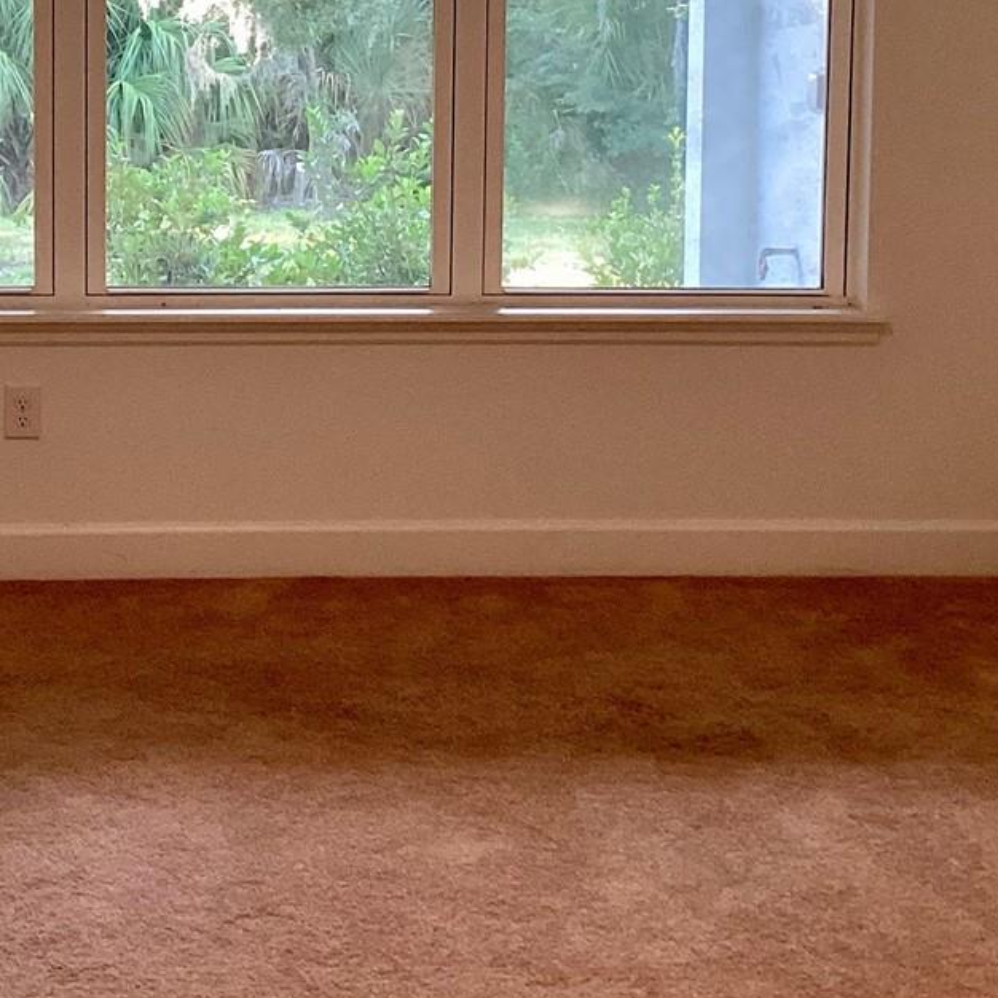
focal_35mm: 70
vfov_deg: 24.0
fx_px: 2283
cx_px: 204
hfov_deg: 24.3
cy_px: 112
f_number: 2.4
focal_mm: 3.3
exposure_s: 1/60
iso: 125
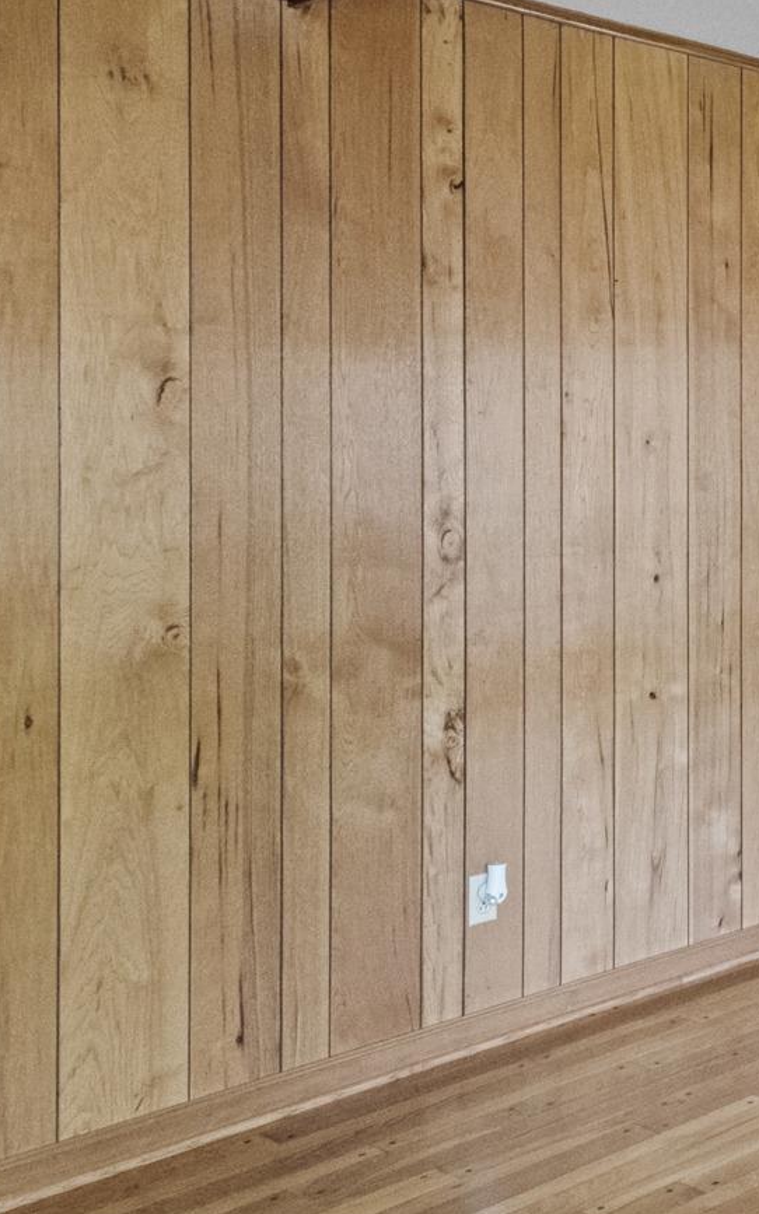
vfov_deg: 42.5
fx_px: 1555
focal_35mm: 47
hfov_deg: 22.1
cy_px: 515
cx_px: 1174
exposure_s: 2.5
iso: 800
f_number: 8
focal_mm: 10.5
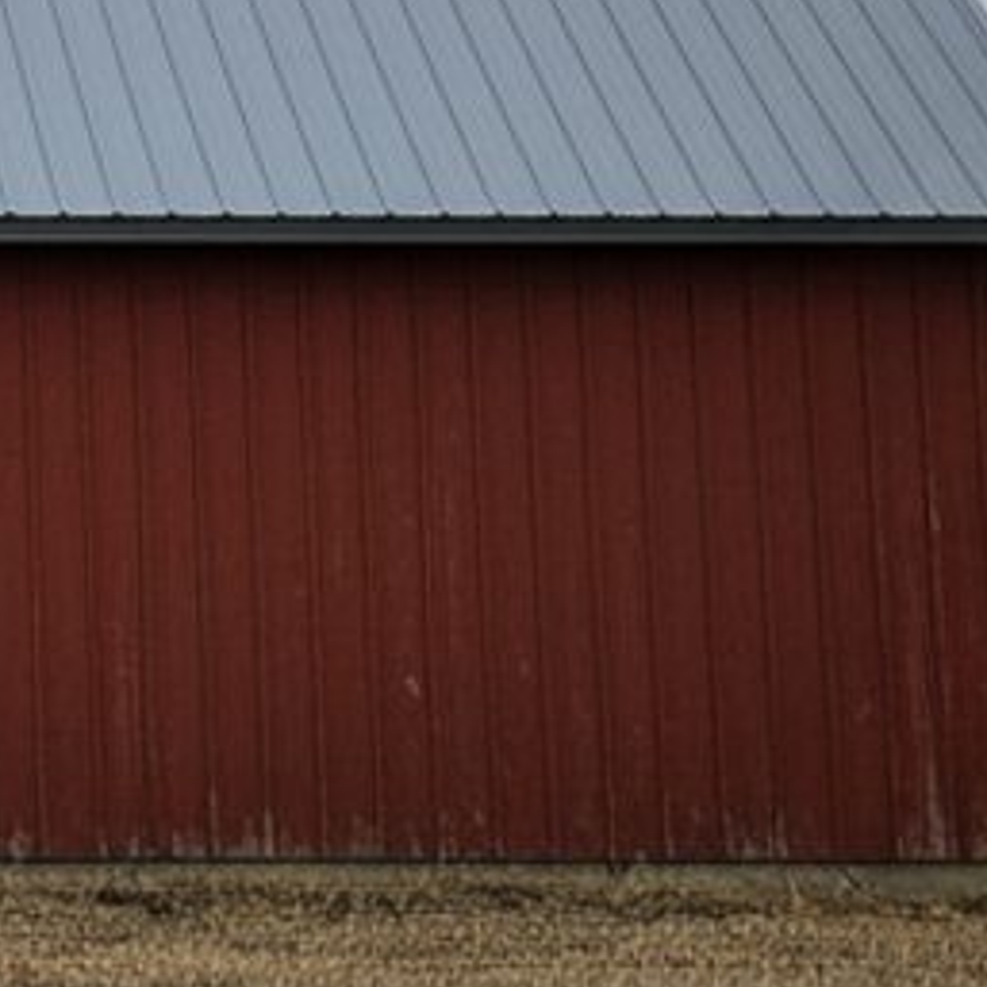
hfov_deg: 16.0
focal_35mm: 95
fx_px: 3065
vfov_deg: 17.4
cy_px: -200
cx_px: -687
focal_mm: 6.4
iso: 1223
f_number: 1.8
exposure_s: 1/1555
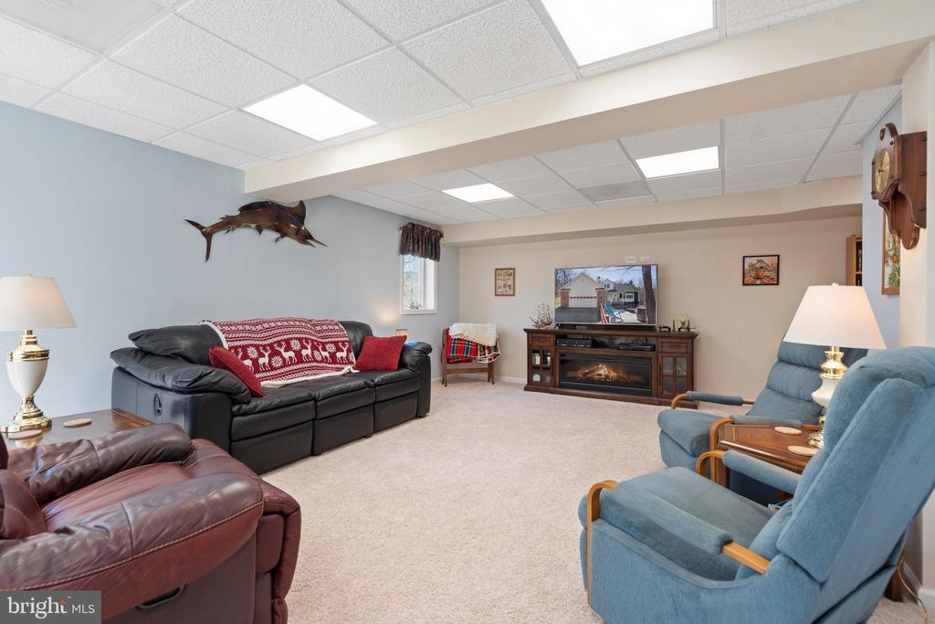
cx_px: 468
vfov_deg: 73.8
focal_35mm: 16
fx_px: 416
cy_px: 312
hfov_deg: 96.7
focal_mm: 16
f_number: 8
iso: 500
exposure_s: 1/8
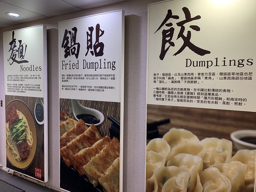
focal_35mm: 26
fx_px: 192
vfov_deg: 53.1
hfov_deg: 67.3
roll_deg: -1.2
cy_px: 96
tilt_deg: -3.4
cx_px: 128
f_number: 1.8
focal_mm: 4.25
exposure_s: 1/60
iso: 125
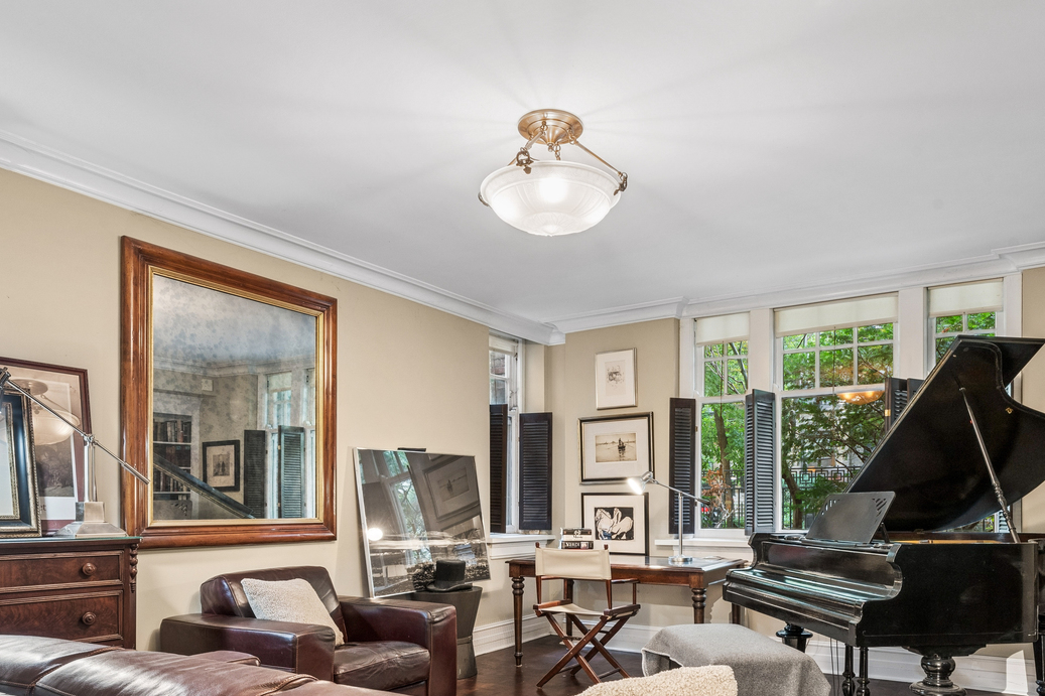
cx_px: 599
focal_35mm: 26
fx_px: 748
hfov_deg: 69.5
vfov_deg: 48.4
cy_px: 505
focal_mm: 16.5
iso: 800
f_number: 11
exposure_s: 1/8
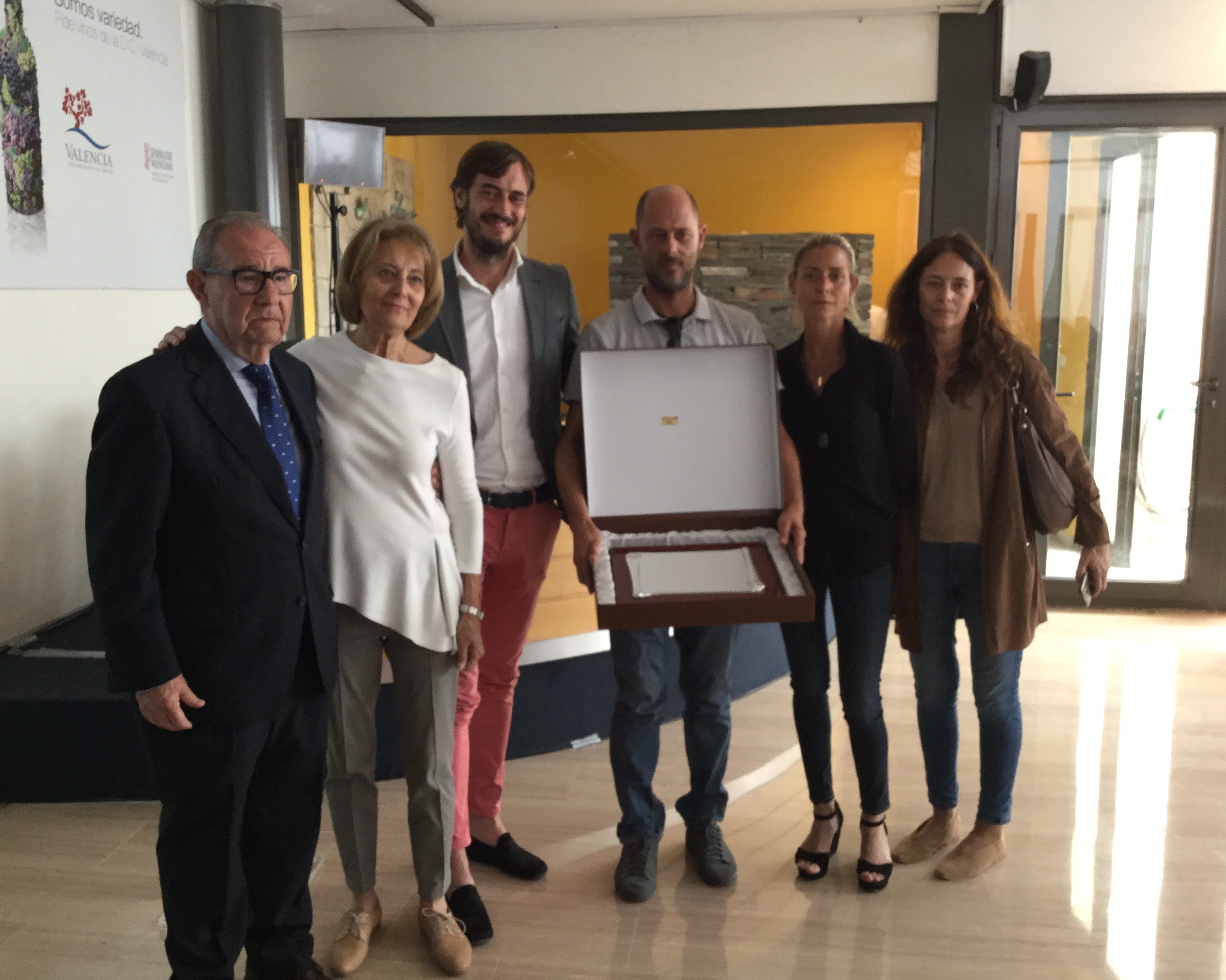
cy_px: 486
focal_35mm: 33
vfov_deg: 44.5
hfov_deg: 54.2
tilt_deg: -8.9
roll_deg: -0.1
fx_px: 1197
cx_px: 594
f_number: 2.4
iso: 100
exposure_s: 1/33
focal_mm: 3.3
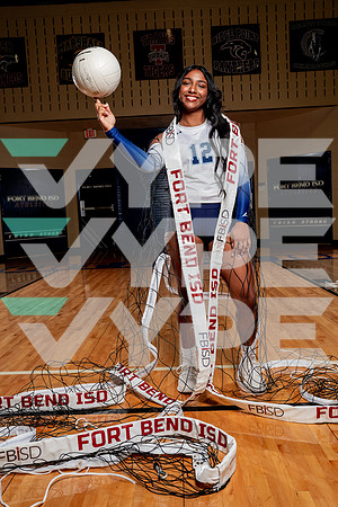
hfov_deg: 40.0
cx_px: 169
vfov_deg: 57.2
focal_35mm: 33
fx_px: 465
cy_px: 254
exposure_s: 1/250
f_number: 5.6
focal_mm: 33
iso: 200
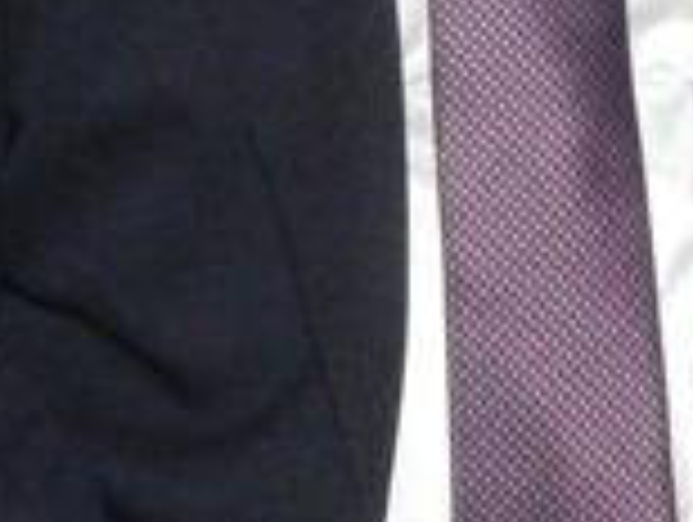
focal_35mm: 227
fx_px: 4552
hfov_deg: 8.6
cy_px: -639
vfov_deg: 6.3
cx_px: -81
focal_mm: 6.1
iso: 800
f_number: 3.3
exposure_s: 1/30
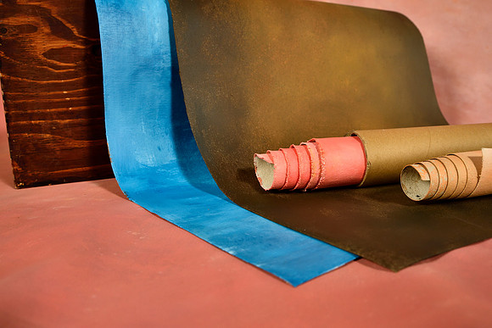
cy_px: 164
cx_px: 246
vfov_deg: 45.0
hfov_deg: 63.6
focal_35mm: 29
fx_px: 396
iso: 400
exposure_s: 1/250
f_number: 4.5
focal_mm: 29
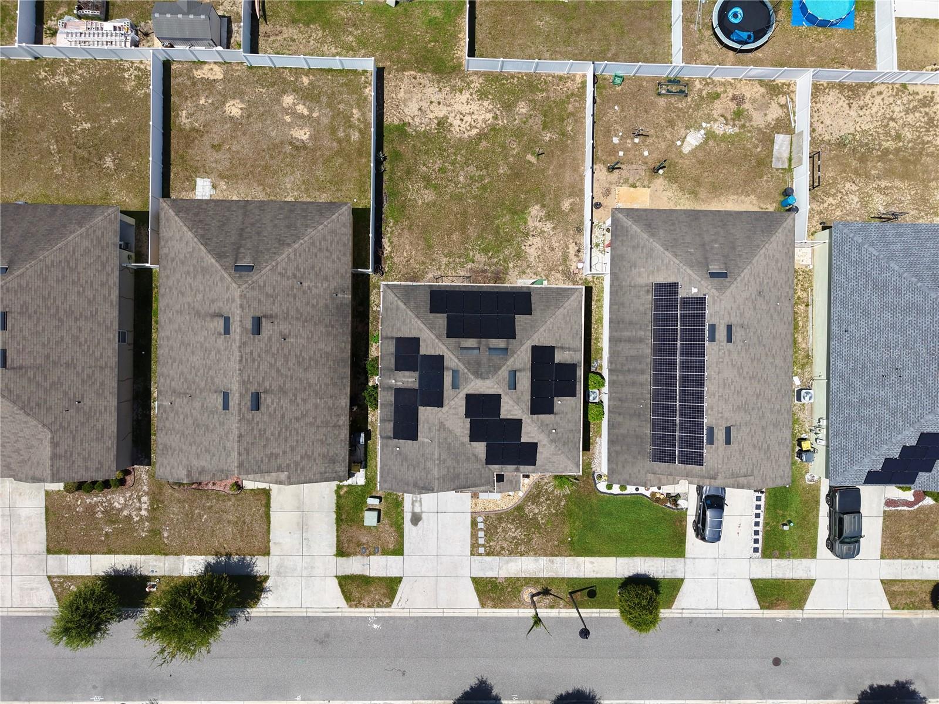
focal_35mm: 24
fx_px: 651
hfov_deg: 71.6
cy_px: 352
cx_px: 470
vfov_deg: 56.8
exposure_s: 1/4000
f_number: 1.8
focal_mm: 8.67
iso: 110
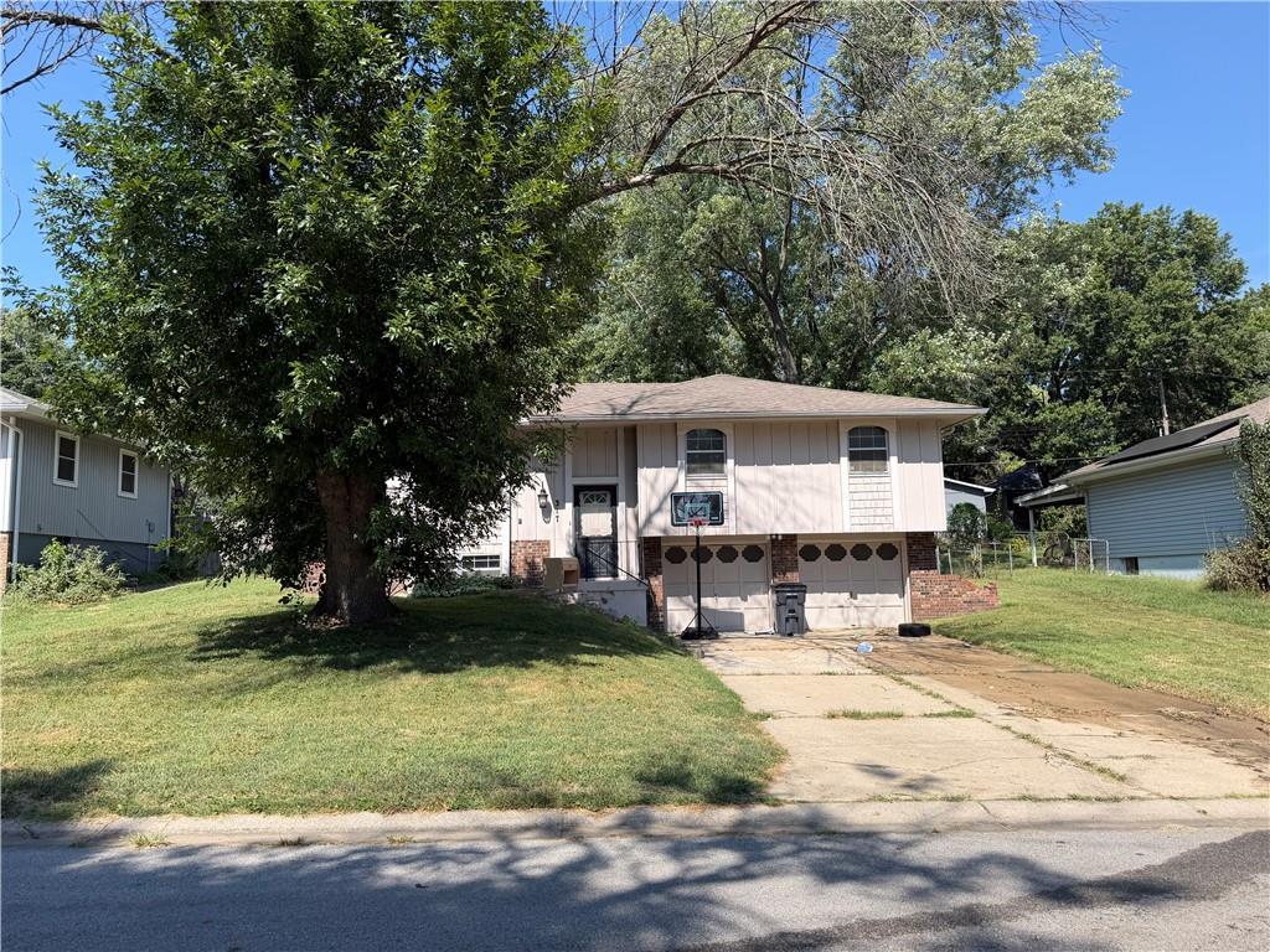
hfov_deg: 71.6
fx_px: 881
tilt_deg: +6.7
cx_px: 635
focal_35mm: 24
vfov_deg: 56.8
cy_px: 476
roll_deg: +1.2
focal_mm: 6.76
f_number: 1.78
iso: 80
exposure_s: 1/3145
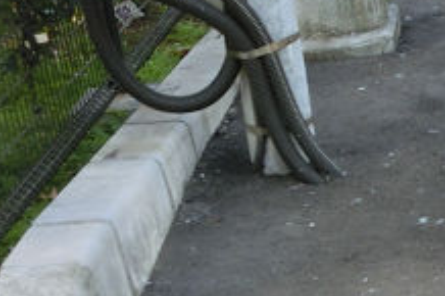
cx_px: 678
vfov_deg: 9.7
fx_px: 1692
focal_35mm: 137
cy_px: 443
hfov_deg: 14.0
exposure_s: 1/125
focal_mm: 5
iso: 80
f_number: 3
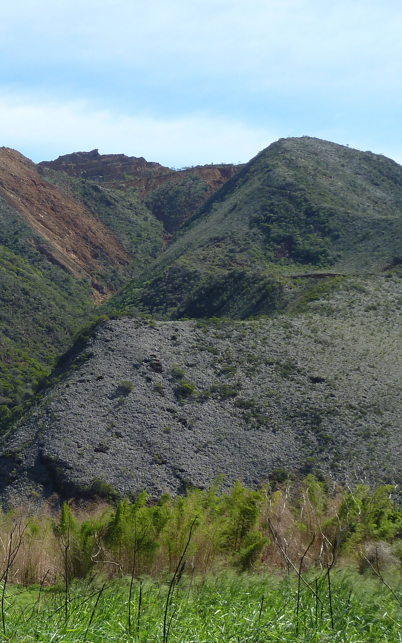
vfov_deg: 21.6
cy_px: 347
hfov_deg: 13.1
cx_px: -143
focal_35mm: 96
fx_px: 1683
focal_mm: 8.5
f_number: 3.8
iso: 80
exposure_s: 1/400
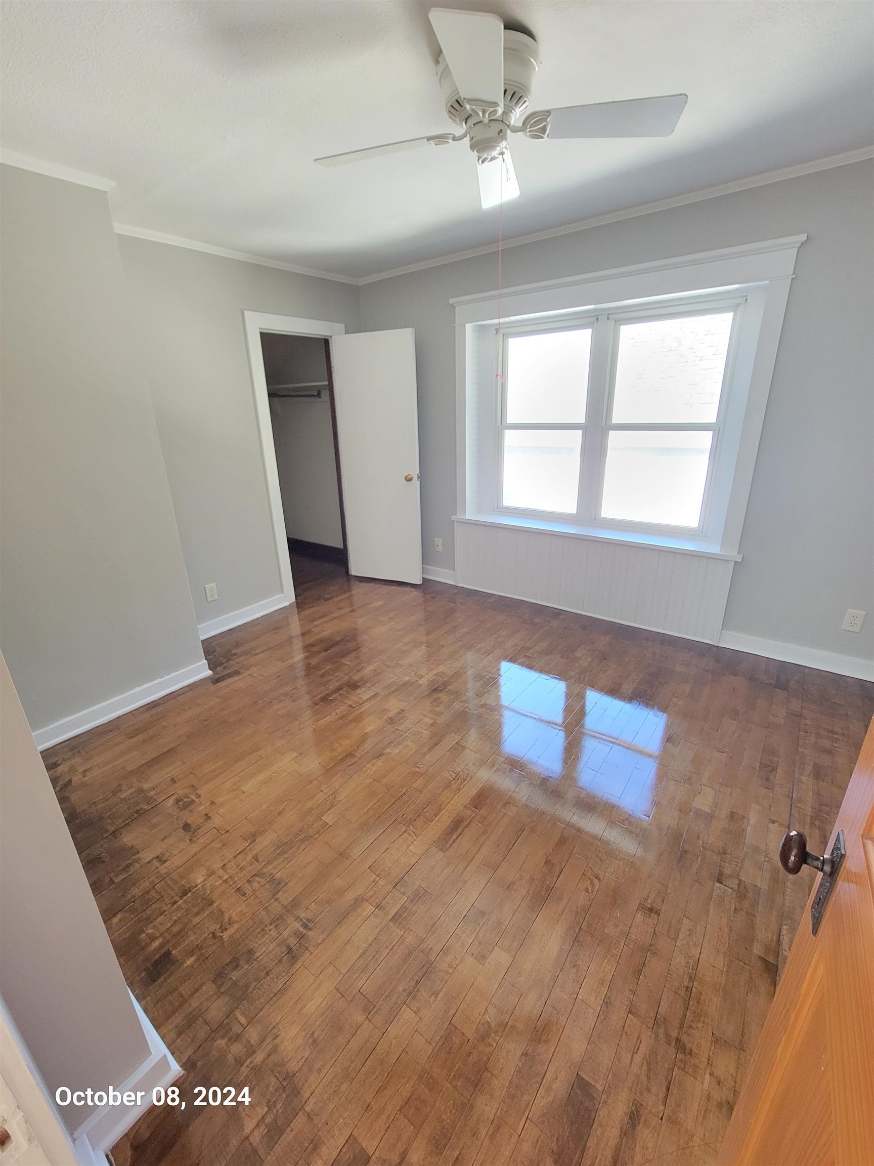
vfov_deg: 106.2
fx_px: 438
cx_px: 437
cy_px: 583
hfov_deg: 89.9
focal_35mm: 13
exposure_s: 1/60
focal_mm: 2.2
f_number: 2.2
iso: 320
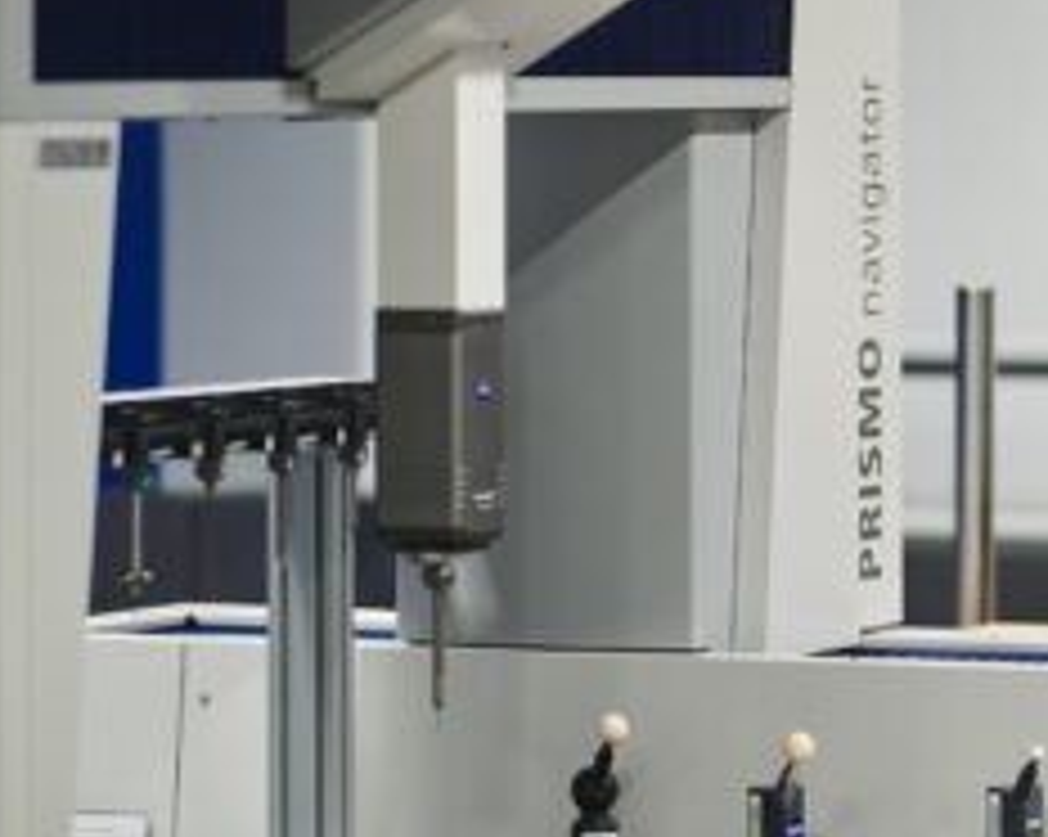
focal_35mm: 231
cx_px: 1379
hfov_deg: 8.3
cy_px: 450
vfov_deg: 6.7
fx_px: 7159
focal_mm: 85
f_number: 1.8
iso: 100
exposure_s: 1/320
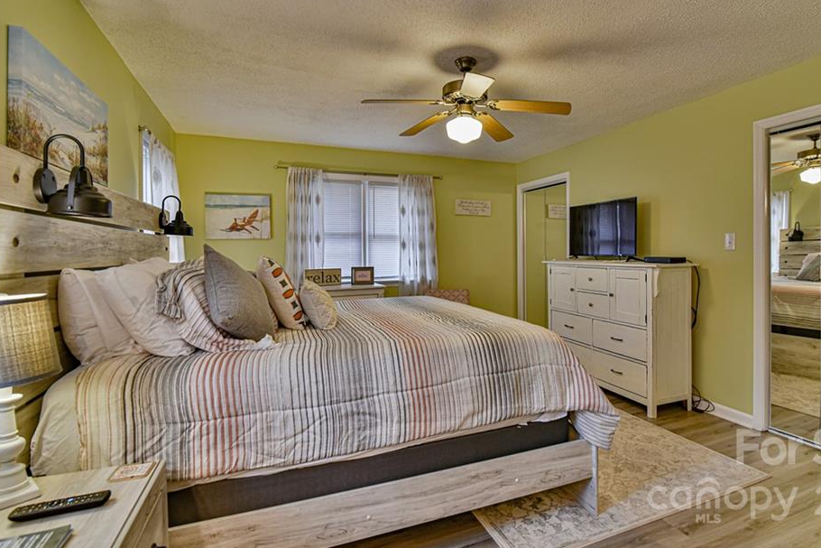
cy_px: 251
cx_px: 456
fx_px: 411
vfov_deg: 67.3
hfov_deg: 89.6
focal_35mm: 18
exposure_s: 1/125
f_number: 5
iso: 1600
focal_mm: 16
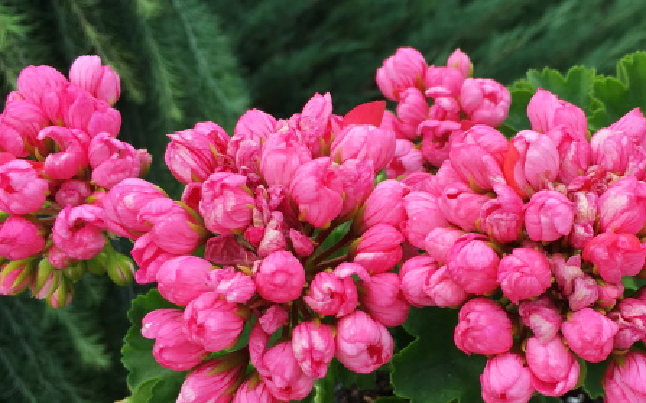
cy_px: 243
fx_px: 968
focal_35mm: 55
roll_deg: -3.0
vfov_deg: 23.5
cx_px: 454
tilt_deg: -38.5
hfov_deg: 36.3
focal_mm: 4.15
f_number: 2.2
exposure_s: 1/513
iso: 25
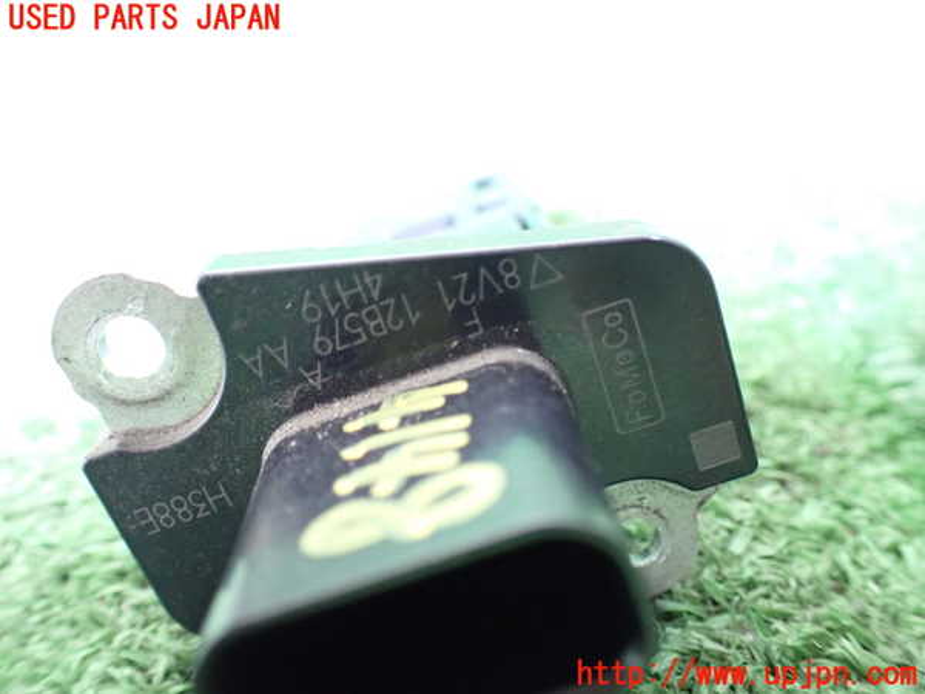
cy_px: 347
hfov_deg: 60.0
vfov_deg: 46.8
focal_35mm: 30
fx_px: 802
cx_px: 462
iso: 1000
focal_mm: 5.4
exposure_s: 1/30
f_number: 2.3
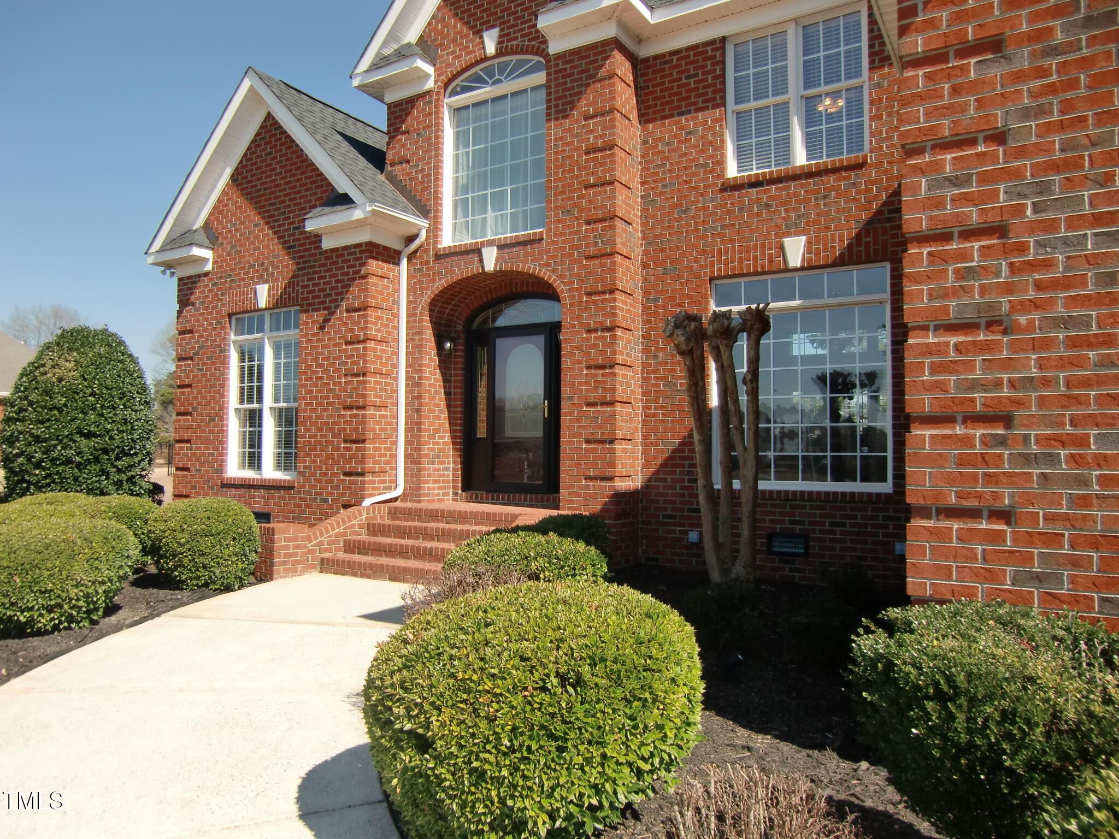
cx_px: 560
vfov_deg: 56.8
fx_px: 776
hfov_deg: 71.6
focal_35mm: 24
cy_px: 420
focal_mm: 4.3
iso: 64
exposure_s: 1/800
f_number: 3.2
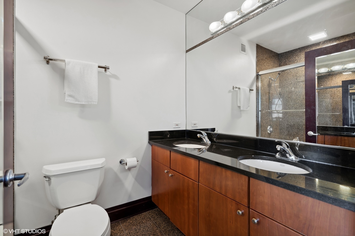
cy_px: 118
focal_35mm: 16
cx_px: 178
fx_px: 158
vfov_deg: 73.7
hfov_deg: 96.7
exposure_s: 1/3.33
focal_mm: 16
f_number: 7.1
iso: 320
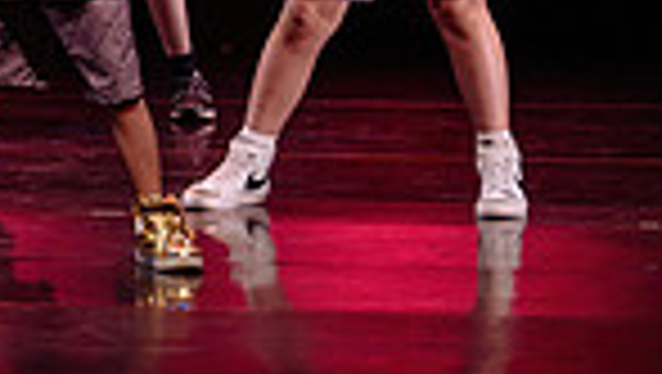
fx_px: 7081
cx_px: -716
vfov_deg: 3.0
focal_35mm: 403
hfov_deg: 5.2
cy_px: -402
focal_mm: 90
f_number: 2.8
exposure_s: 1/200
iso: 1600
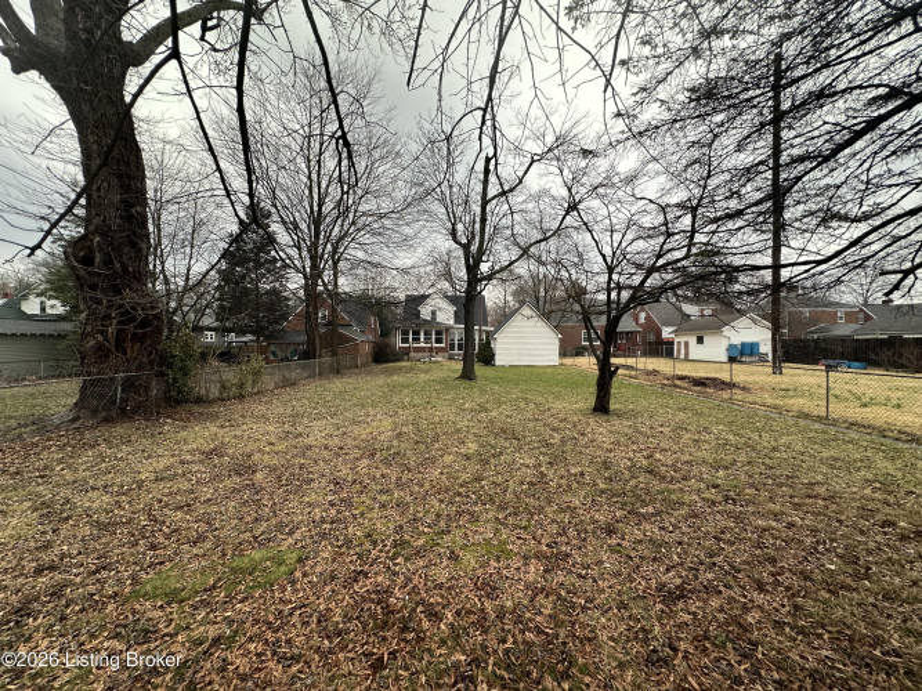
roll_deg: -0.2
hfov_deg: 102.1
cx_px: 461
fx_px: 373
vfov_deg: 85.7
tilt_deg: +0.2
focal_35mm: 14
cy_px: 346
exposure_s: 1/99
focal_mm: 2.22
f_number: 2.2
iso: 64
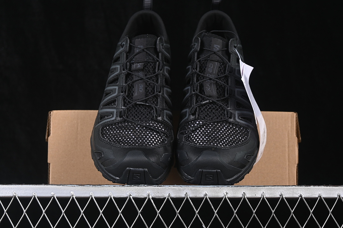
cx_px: 172
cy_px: 114
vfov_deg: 18.2
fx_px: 715
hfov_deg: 27.0
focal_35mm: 75
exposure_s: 1/60
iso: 160
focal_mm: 50
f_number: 6.3
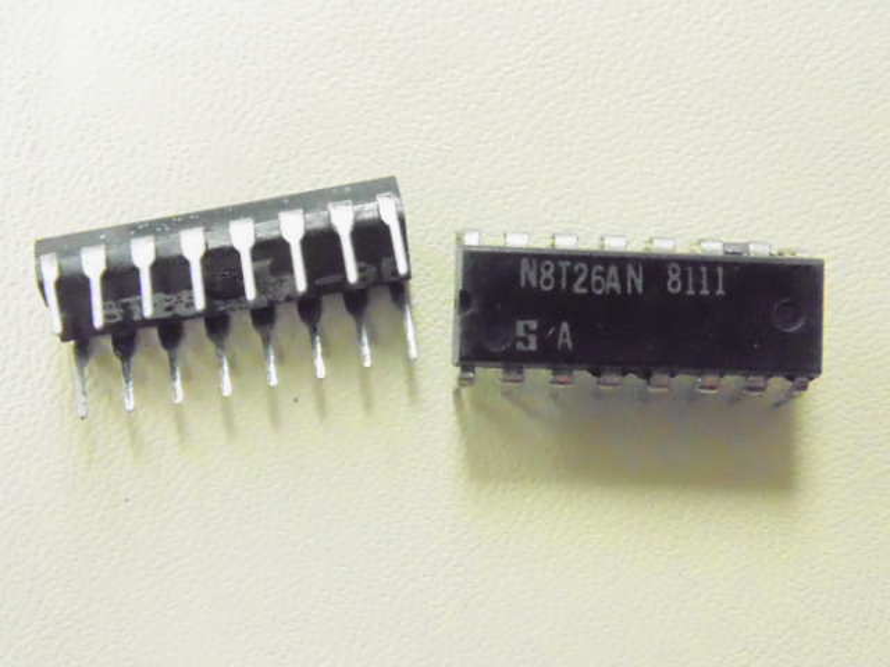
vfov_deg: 22.6
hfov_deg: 29.8
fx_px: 1671
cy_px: 334
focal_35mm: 65
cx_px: 445
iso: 3200
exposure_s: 1/80
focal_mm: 11.7
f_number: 4.1
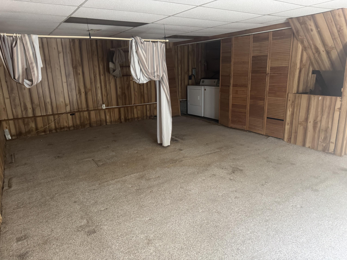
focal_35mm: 24
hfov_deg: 71.6
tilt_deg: -14.5
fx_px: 241
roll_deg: +0.3
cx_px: 174
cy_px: 130
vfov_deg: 56.8
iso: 800
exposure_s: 1/60
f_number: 1.78
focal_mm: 6.76
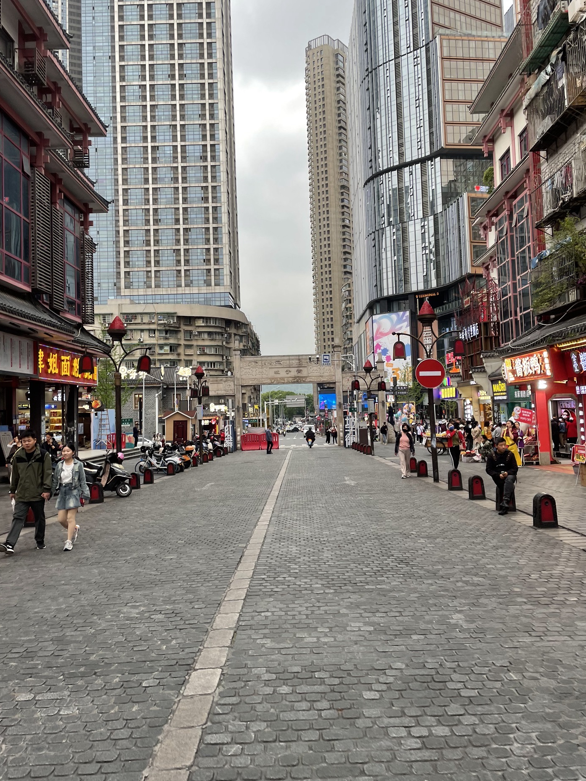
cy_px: 373
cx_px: 297
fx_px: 632
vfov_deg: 63.4
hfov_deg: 49.7
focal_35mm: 28
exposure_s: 1/121
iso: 32
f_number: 1.6
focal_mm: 4.2
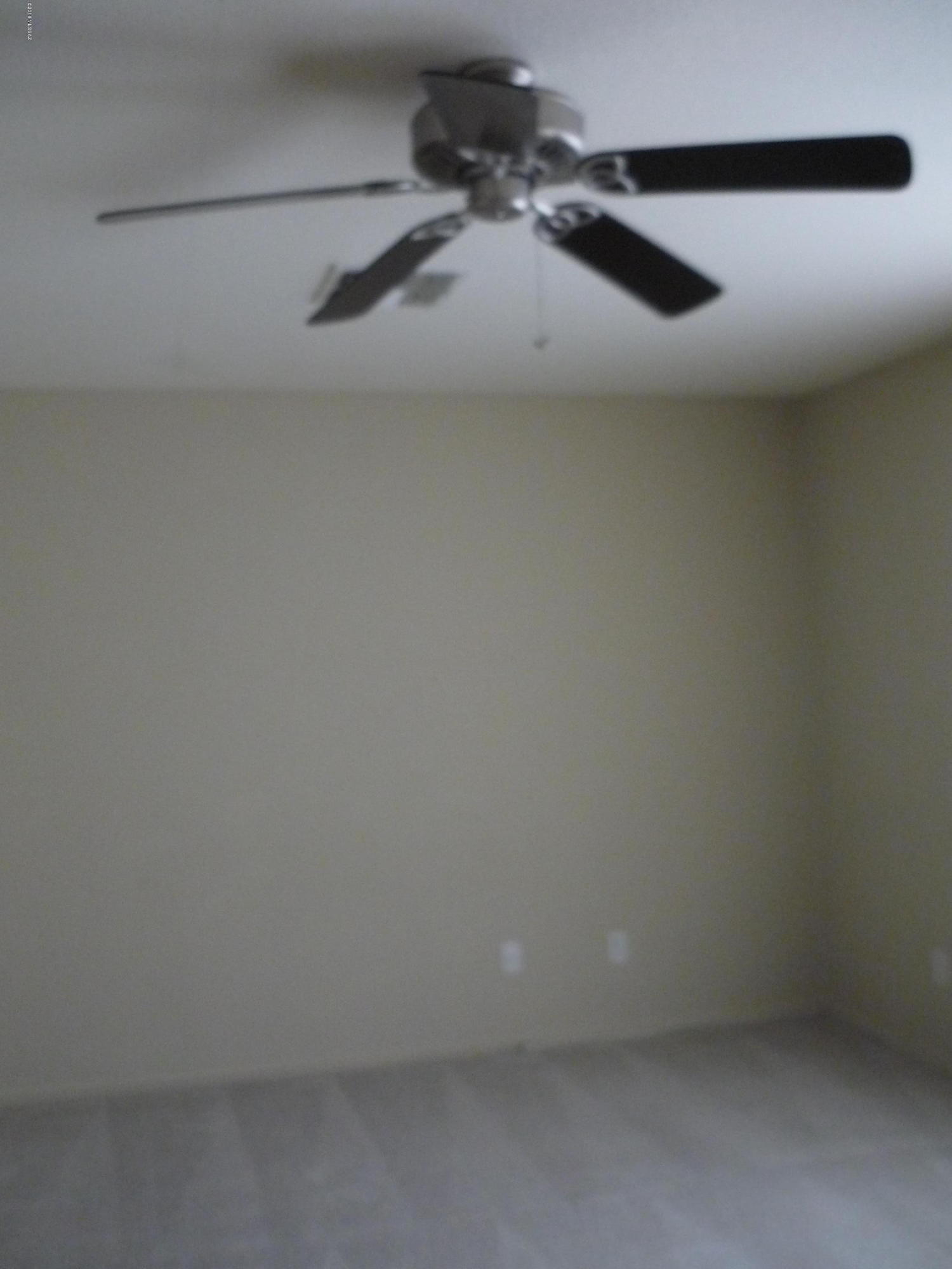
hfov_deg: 42.9
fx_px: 1210
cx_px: 476
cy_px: 634
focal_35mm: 33
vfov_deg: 55.4
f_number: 2.8
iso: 400
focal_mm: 5.5
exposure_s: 1/20
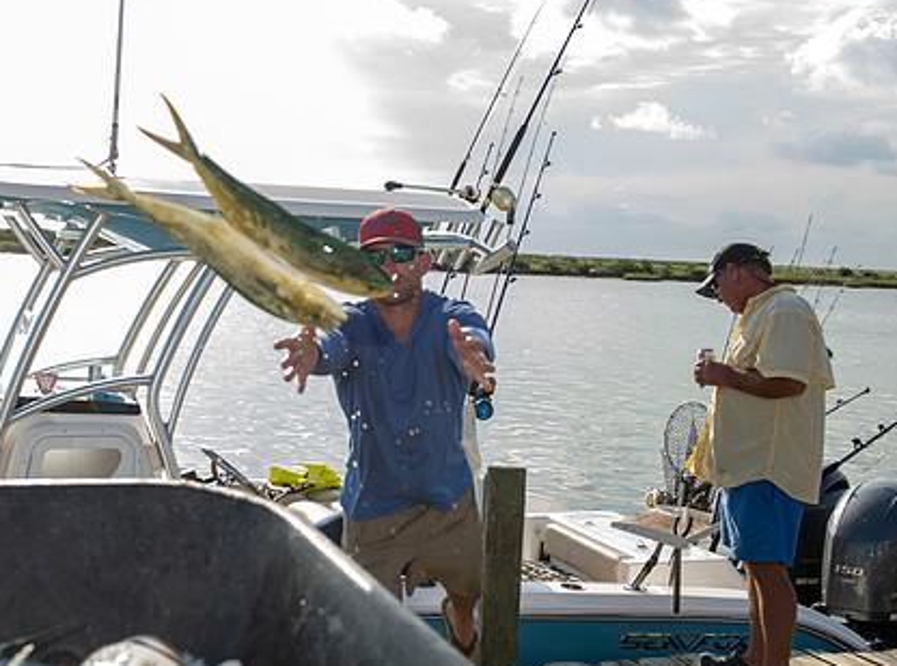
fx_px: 1420
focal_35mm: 55
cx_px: 287
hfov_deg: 34.7
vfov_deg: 26.4
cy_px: 363
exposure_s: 1/250
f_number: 5
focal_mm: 34
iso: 50
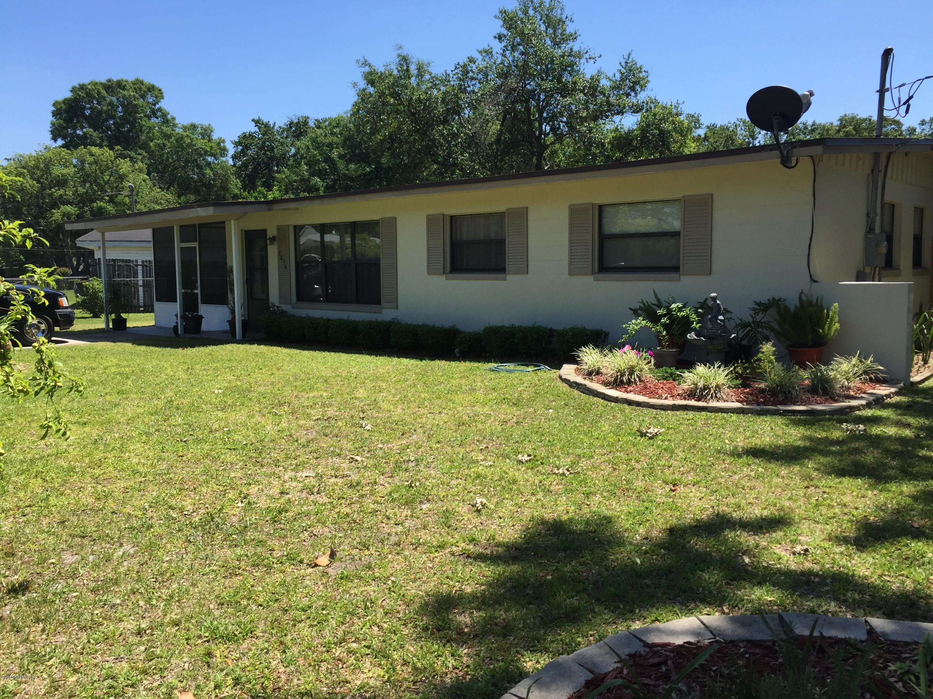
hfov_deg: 61.7
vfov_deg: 48.2
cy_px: 350
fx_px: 782
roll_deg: -0.5
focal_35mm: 29
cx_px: 466
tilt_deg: -3.8
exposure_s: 1/1364
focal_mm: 4.15
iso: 32
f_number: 2.2
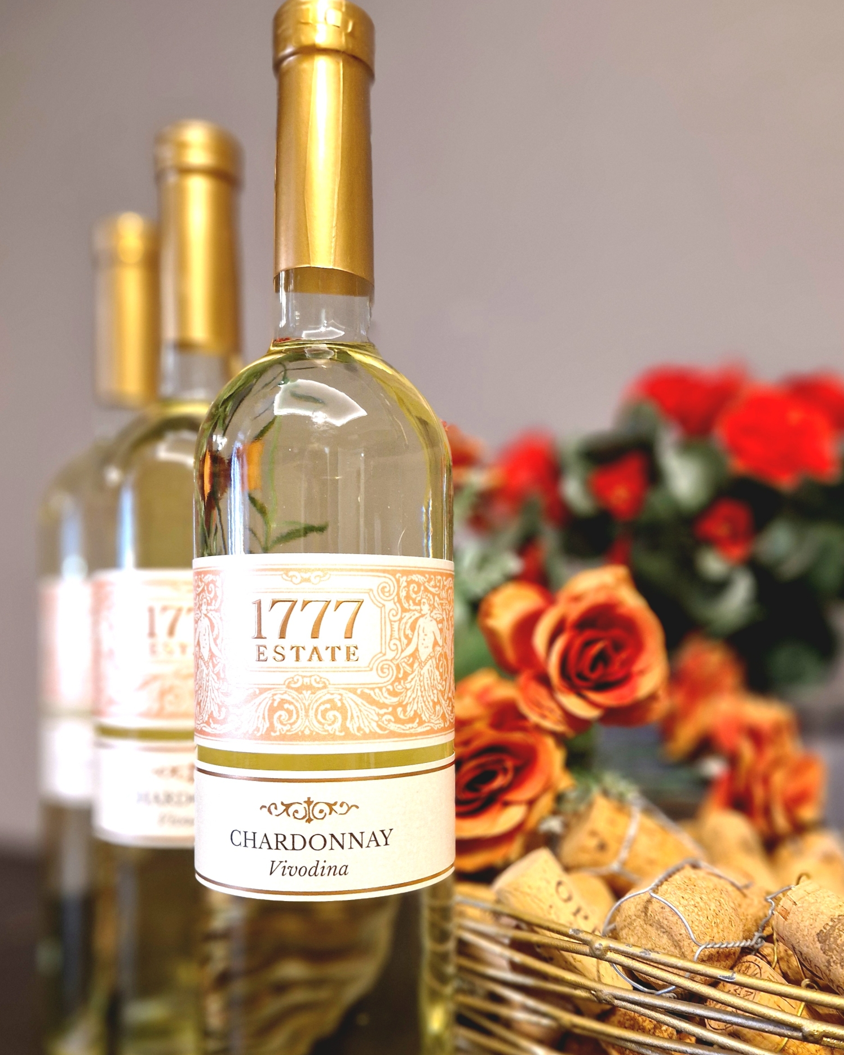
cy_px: 536
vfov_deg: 70.3
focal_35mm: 24
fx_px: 749
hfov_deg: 58.8
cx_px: 422
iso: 250
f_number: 1.8
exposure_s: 1/33
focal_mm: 5.4
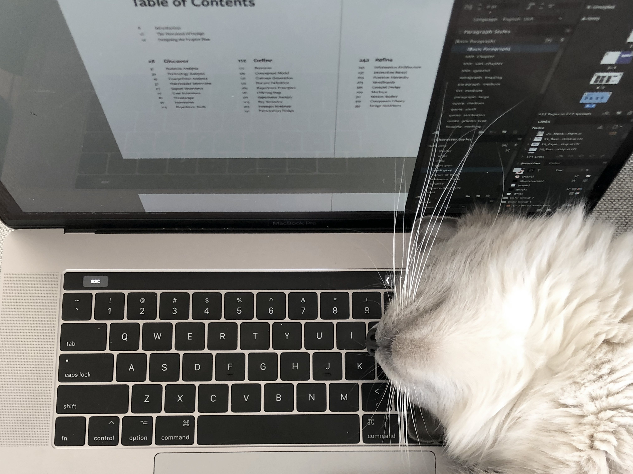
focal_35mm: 26
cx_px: 316
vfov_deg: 53.1
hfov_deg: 67.3
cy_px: 237
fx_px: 475
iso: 32
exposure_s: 1/251
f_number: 1.8
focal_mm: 4.25
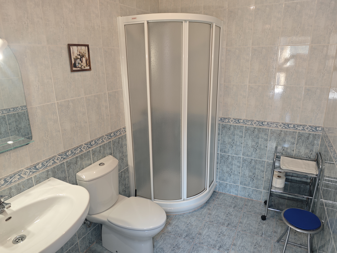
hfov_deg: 73.9
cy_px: 126
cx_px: 168
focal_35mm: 23
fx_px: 224
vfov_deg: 58.9
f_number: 1.6
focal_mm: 6.55
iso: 250
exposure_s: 1/100
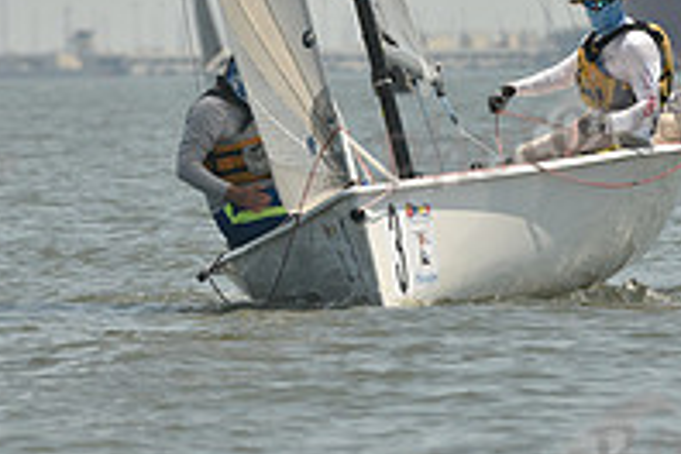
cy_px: -15
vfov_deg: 1.2
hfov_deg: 1.8
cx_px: 199
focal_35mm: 1169
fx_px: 22112
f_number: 8
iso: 320
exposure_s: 1/1250
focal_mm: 400
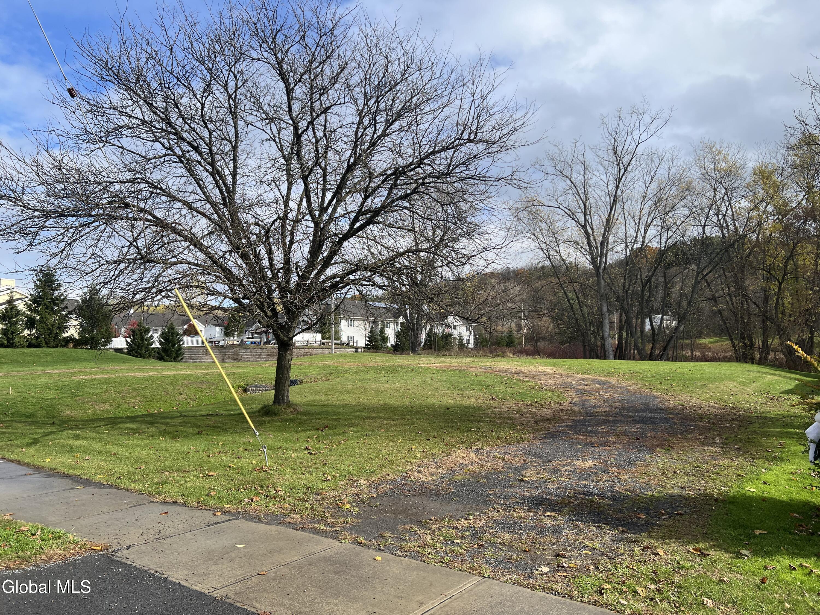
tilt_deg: +4.5
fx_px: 616
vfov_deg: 53.1
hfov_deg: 67.3
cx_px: 410
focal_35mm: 26
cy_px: 308
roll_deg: +0.2
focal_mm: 5.7
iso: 50
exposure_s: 1/2915
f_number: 1.5
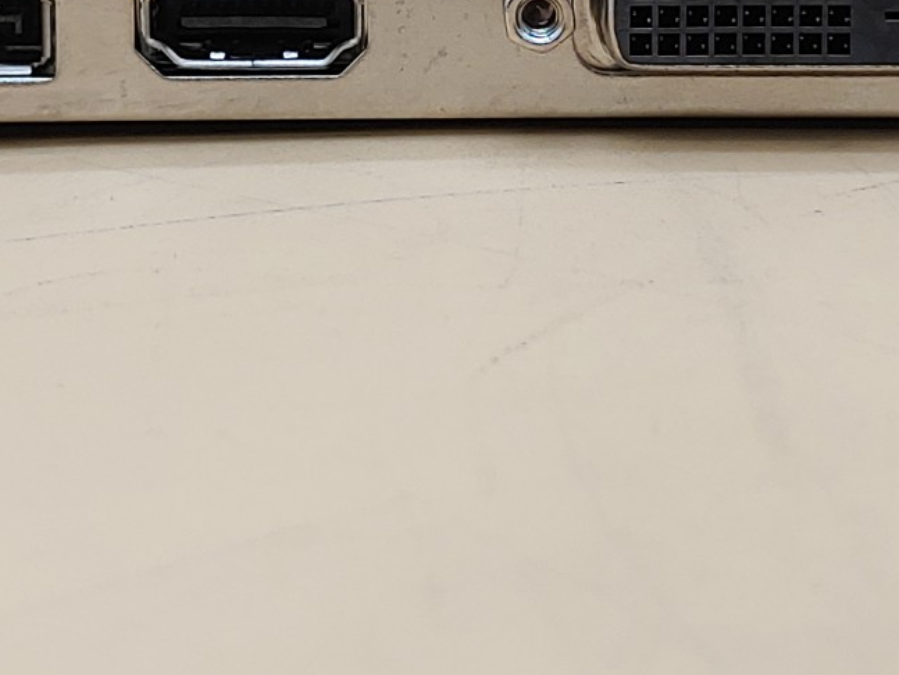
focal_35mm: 109
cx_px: 481
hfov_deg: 18.0
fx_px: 2832
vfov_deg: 13.3
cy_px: -69
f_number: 1.8
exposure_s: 1/120
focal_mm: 4.36
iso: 50
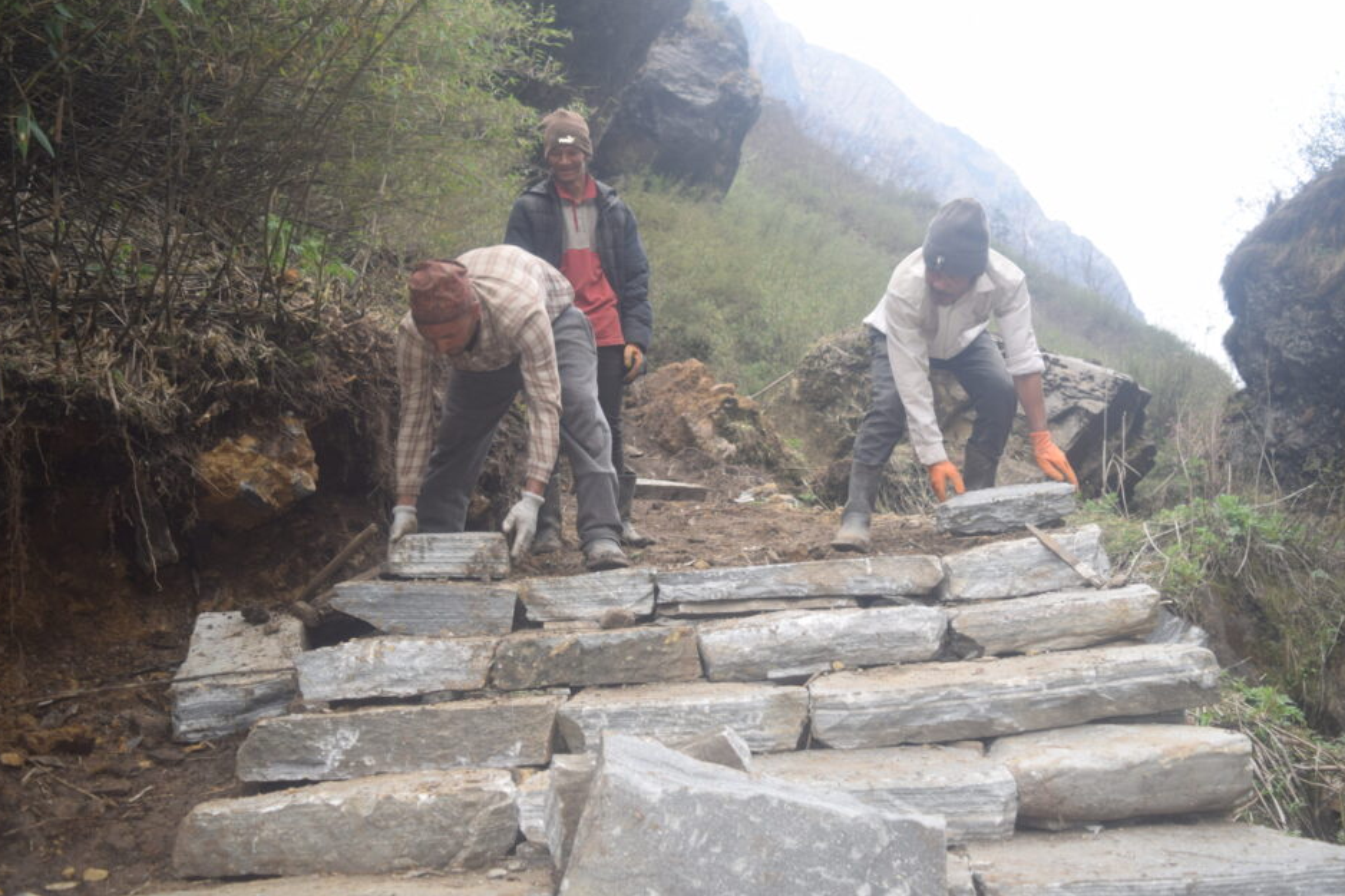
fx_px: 1195
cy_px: 424
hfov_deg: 58.7
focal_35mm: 32
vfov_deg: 41.1
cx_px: 698
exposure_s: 1/60
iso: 100
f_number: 3.5
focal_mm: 20
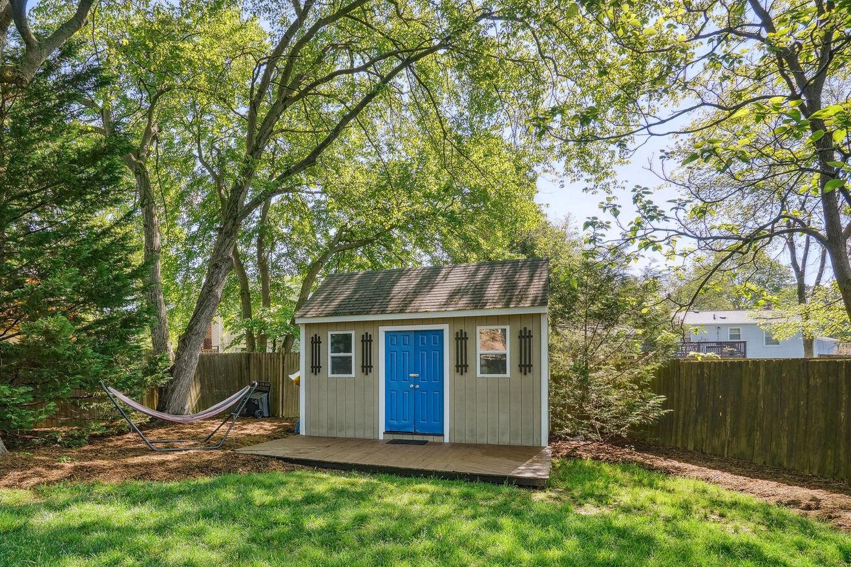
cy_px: 363
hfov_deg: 80.5
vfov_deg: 58.5
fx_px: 496
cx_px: 353
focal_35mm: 21
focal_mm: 16
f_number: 9
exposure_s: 1/320
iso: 800
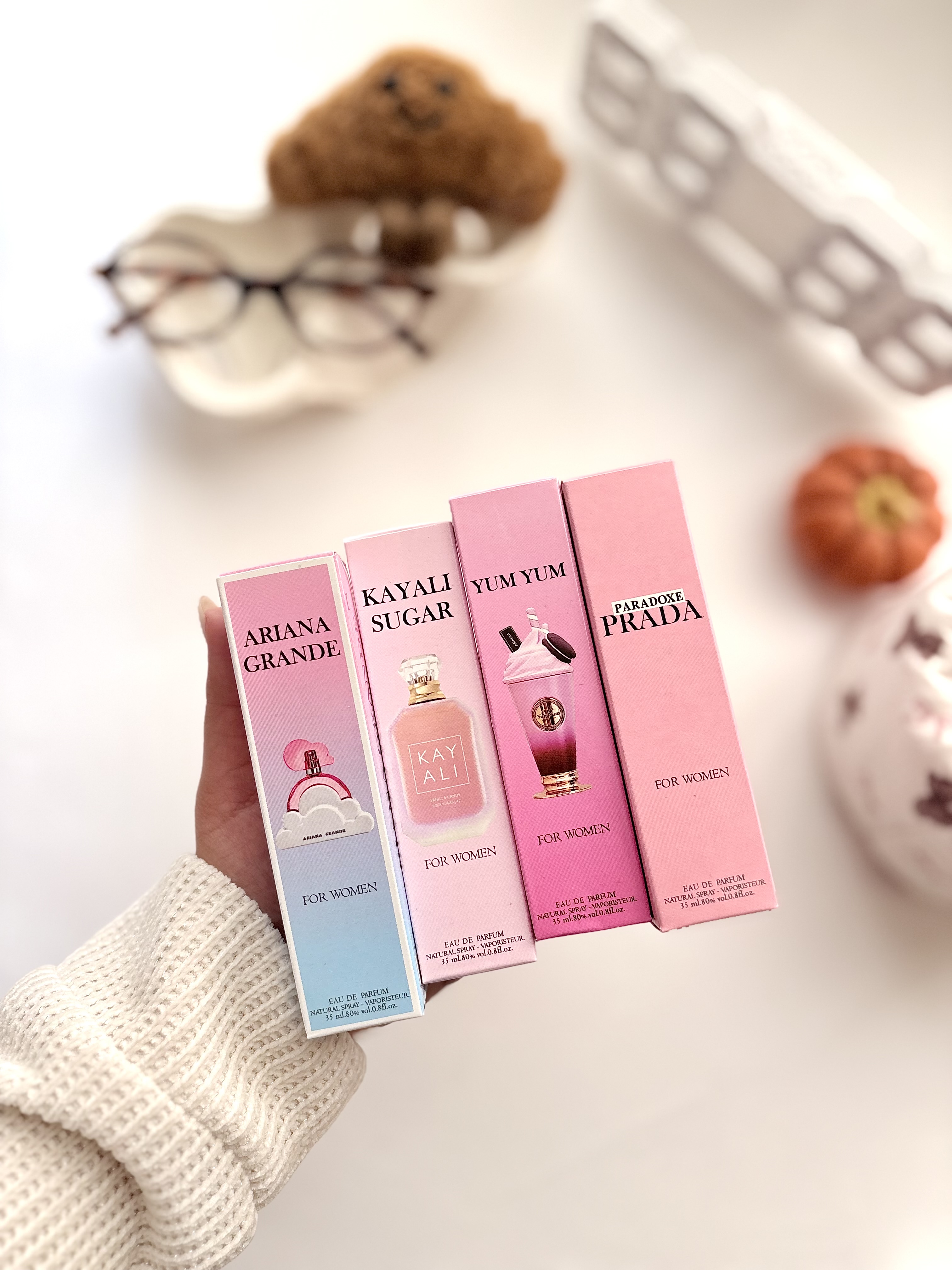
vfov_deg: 67.3
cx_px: 476
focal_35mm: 26
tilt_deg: -76.0
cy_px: 635
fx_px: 953
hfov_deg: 53.1
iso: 100
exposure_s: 1/122
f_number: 1.6
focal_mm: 5.96
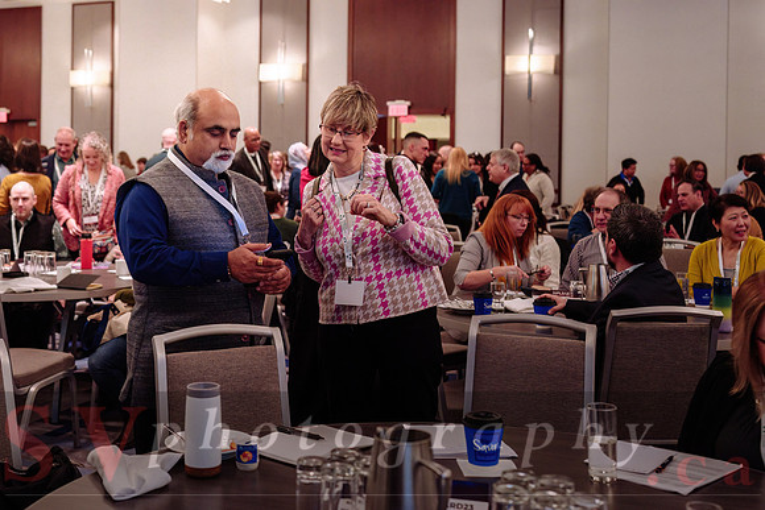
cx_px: 275
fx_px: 970
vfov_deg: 29.3
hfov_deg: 42.6
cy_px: 185
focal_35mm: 46
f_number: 2.8
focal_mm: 35
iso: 1600
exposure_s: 1/100
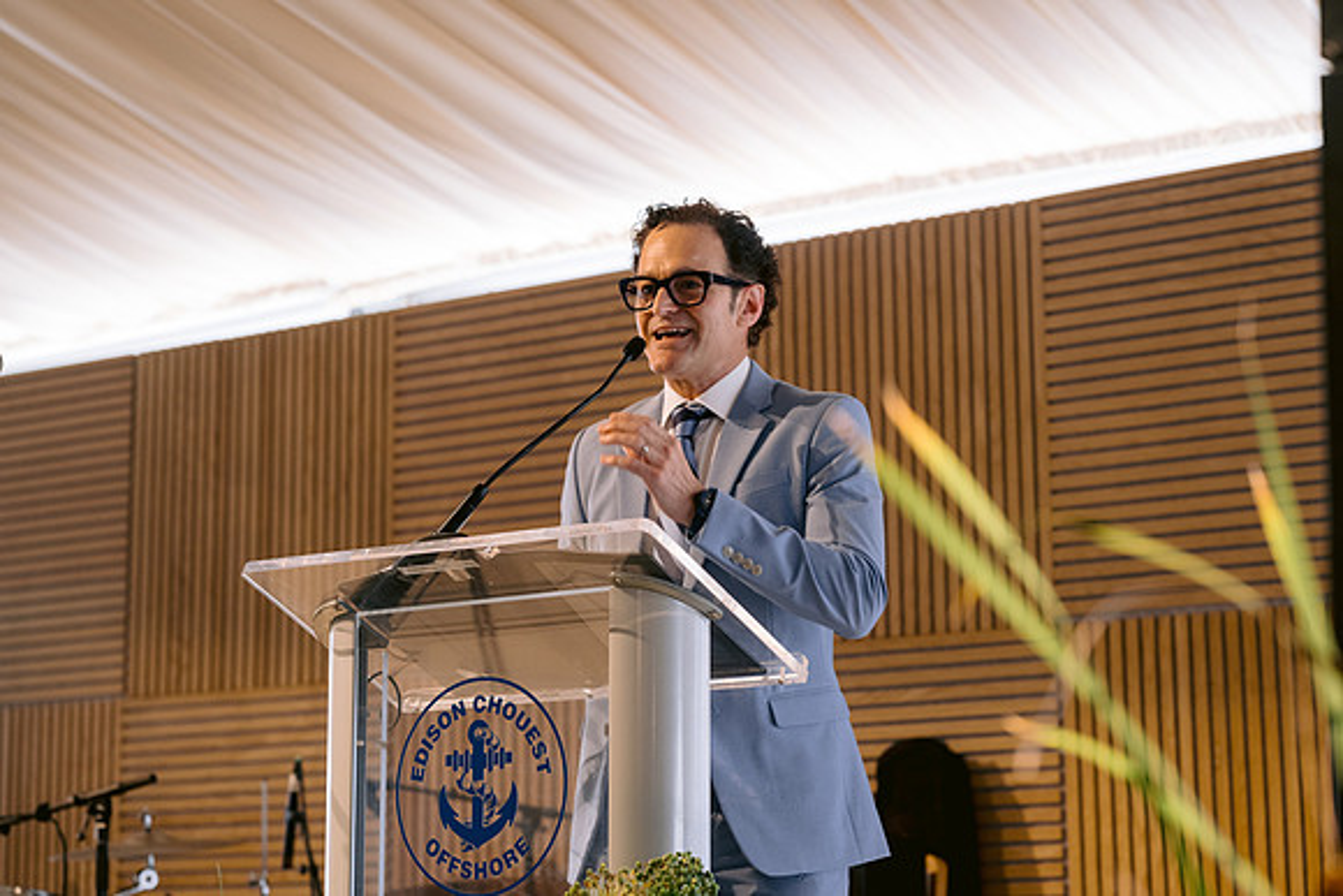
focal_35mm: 85
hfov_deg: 23.9
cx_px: 672
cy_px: 448
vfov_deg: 16.1
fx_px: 3172
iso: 800
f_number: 3.5
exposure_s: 1/125
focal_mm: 85
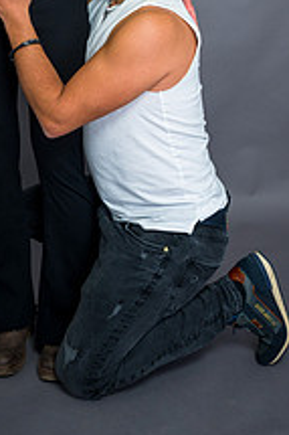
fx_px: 844
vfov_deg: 27.6
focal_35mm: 70
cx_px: 147
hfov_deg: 19.4
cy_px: 26
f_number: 6.3
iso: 200
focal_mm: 33.5
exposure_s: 1/125
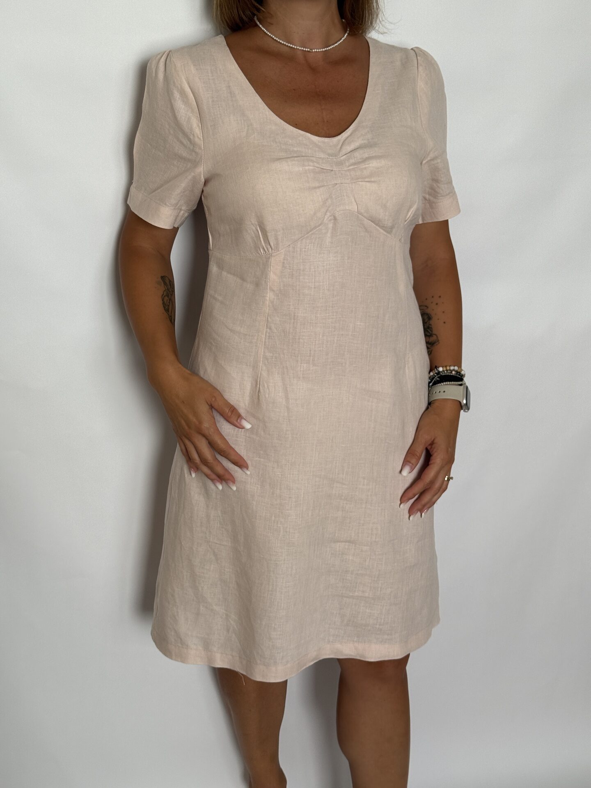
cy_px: 394
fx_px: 1093
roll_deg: -1.5
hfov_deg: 30.3
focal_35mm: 48
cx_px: 296
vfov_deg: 39.7
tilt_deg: -18.9
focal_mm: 6.76
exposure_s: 1/121
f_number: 1.78
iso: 50
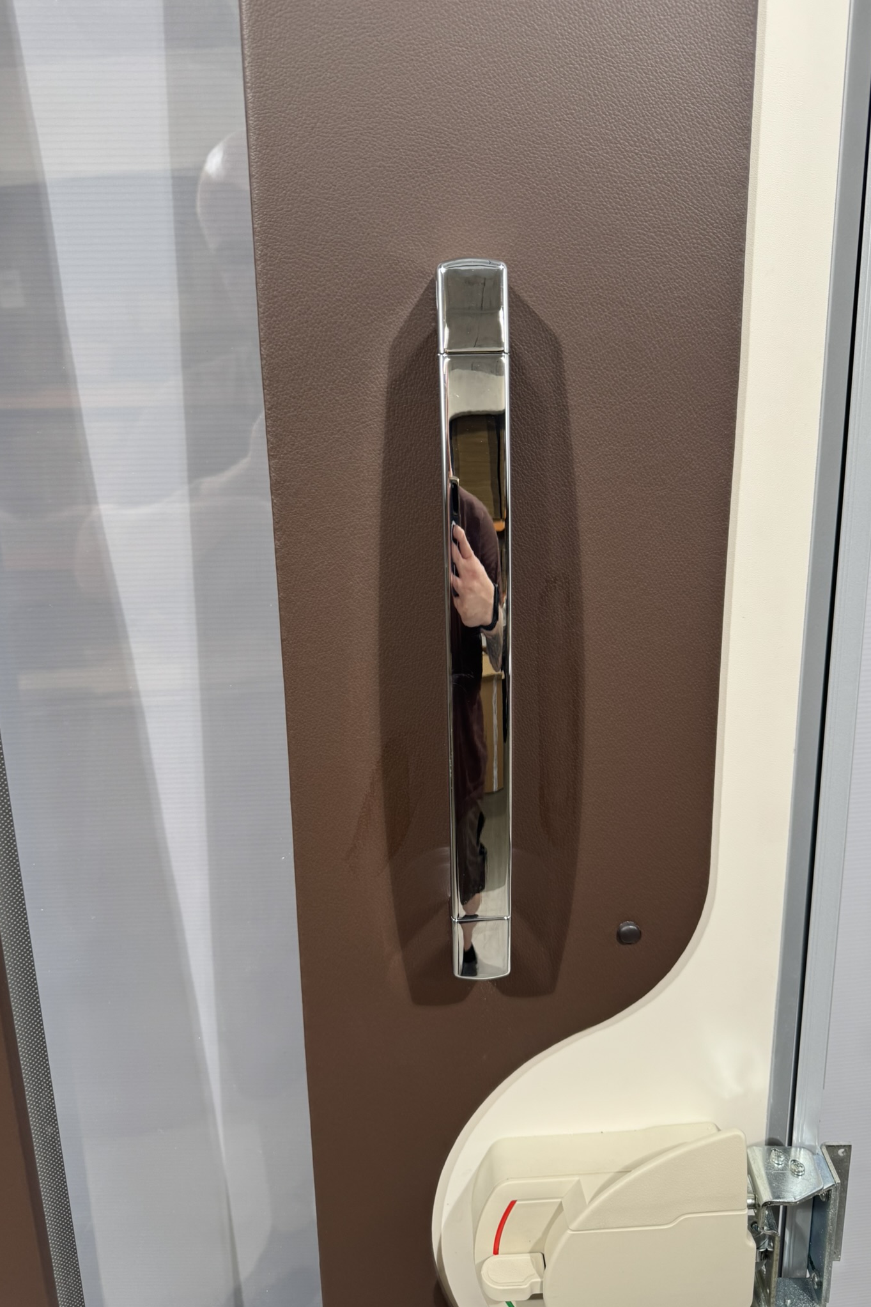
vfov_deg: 71.5
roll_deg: +2.2
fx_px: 907
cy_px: 654
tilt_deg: -17.9
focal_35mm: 25
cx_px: 466
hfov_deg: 51.2
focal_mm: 6.76
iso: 80
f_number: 1.78
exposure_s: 1/100
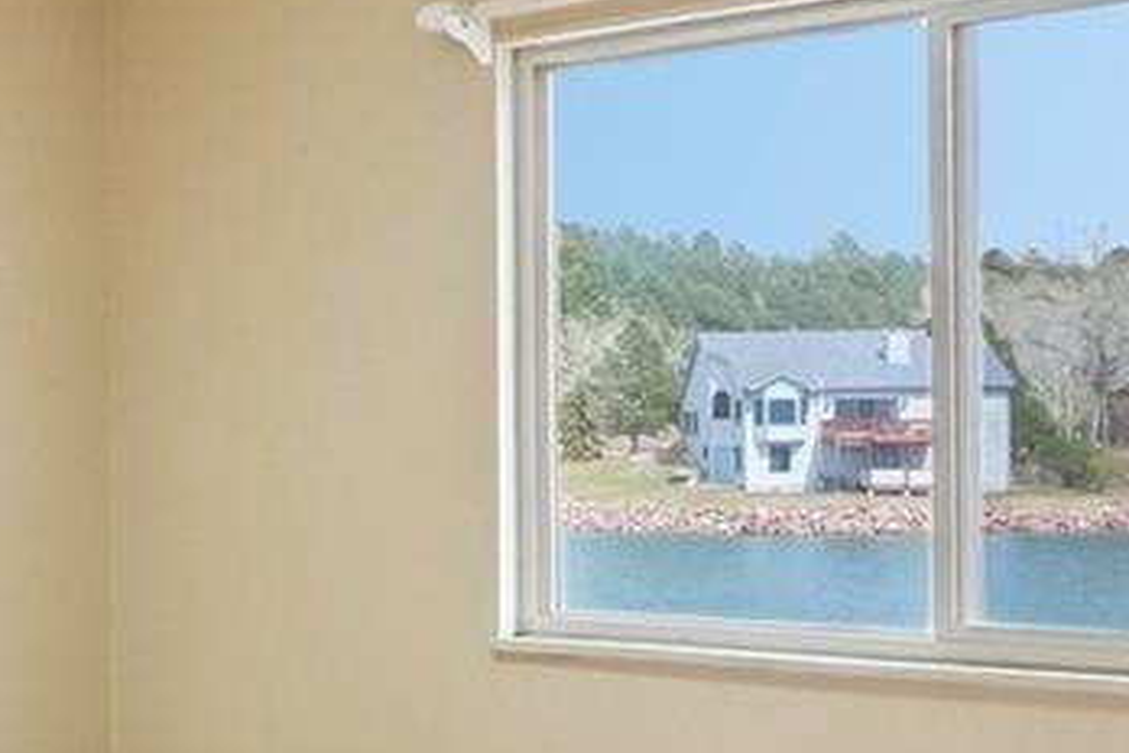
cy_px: 386
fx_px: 2164
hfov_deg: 28.1
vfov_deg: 19.7
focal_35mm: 69
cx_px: 101
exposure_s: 1/30
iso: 800
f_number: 8
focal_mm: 10
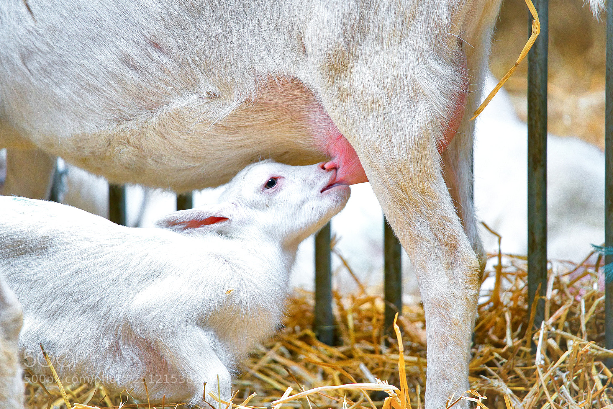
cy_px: 204
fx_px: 3407
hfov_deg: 10.3
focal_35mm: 200
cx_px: 306
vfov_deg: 6.9
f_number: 2.8
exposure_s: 1/200
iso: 1000
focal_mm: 200
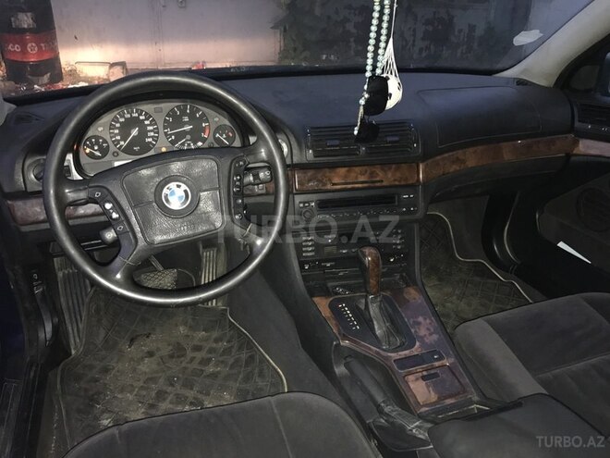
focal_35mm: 28
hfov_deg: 63.4
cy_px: 229
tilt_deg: -26.3
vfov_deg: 49.7
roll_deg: -4.6
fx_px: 493
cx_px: 305
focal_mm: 3.99
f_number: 1.8
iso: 100
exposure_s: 1/17
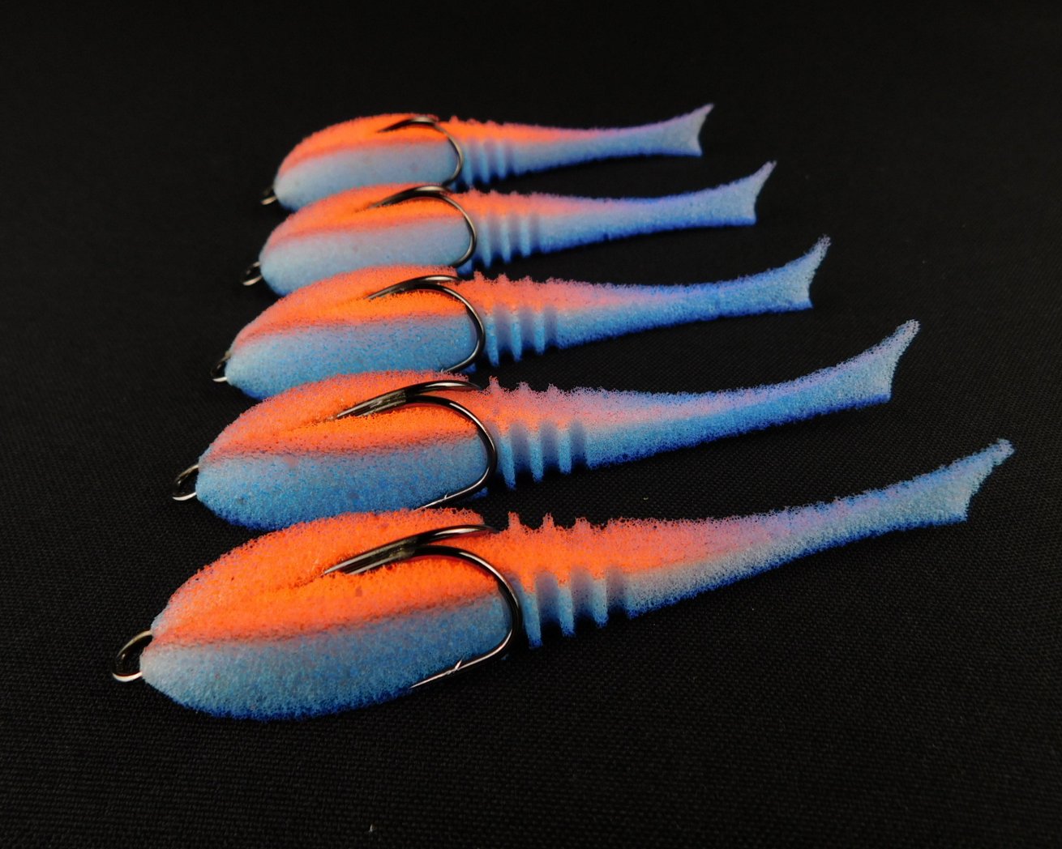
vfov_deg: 58.8
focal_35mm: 24
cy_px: 424
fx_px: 754
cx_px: 555
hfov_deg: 70.2
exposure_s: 1/50
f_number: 3
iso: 125
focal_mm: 4
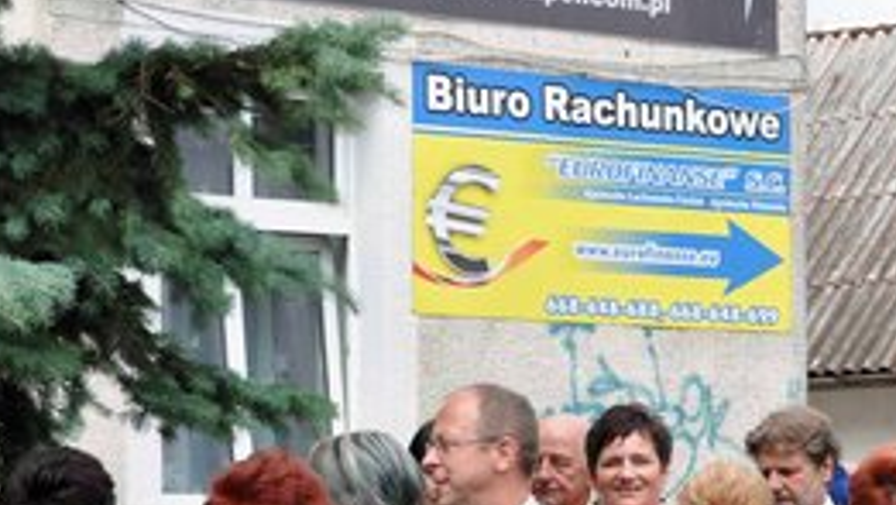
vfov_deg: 5.9
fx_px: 4824
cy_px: 721
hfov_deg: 10.6
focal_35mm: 203
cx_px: 632
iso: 200
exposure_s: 1/250
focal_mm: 52
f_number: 8
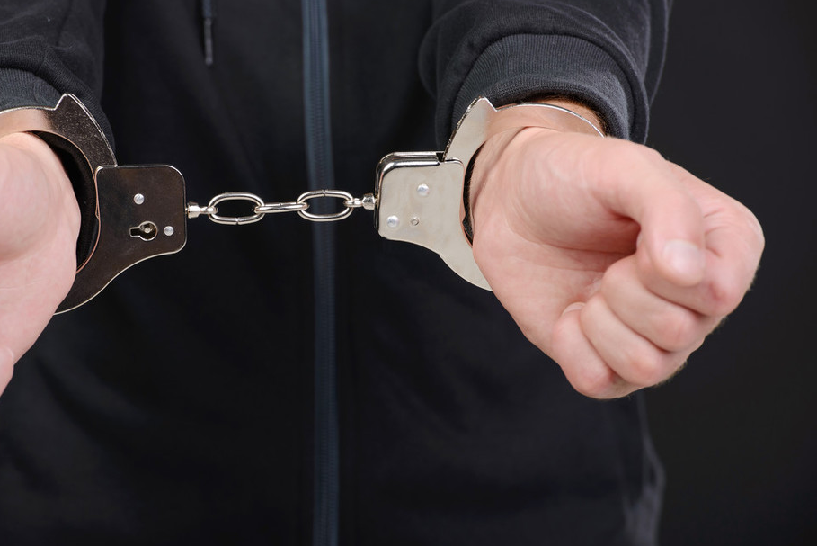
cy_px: 234
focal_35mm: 264
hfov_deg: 7.8
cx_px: 285
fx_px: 5994
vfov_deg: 5.2
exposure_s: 1/125
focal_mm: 200
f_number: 7.1
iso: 100
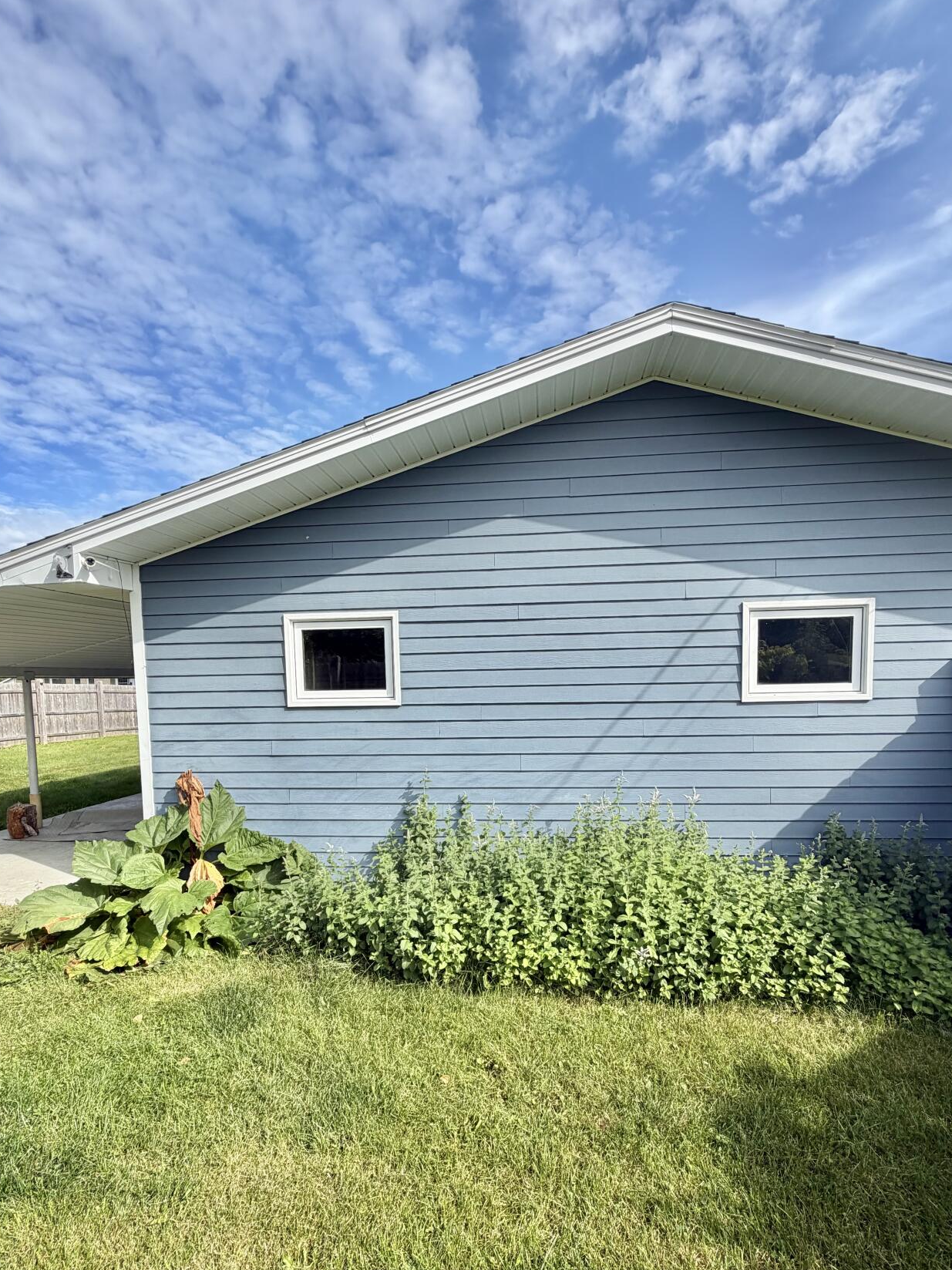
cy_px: 726
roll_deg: +1.8
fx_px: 623
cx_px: 480
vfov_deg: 90.4
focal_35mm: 17
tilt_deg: -5.1
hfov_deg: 74.7
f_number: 2.2
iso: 40
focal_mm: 2.22
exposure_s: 1/770
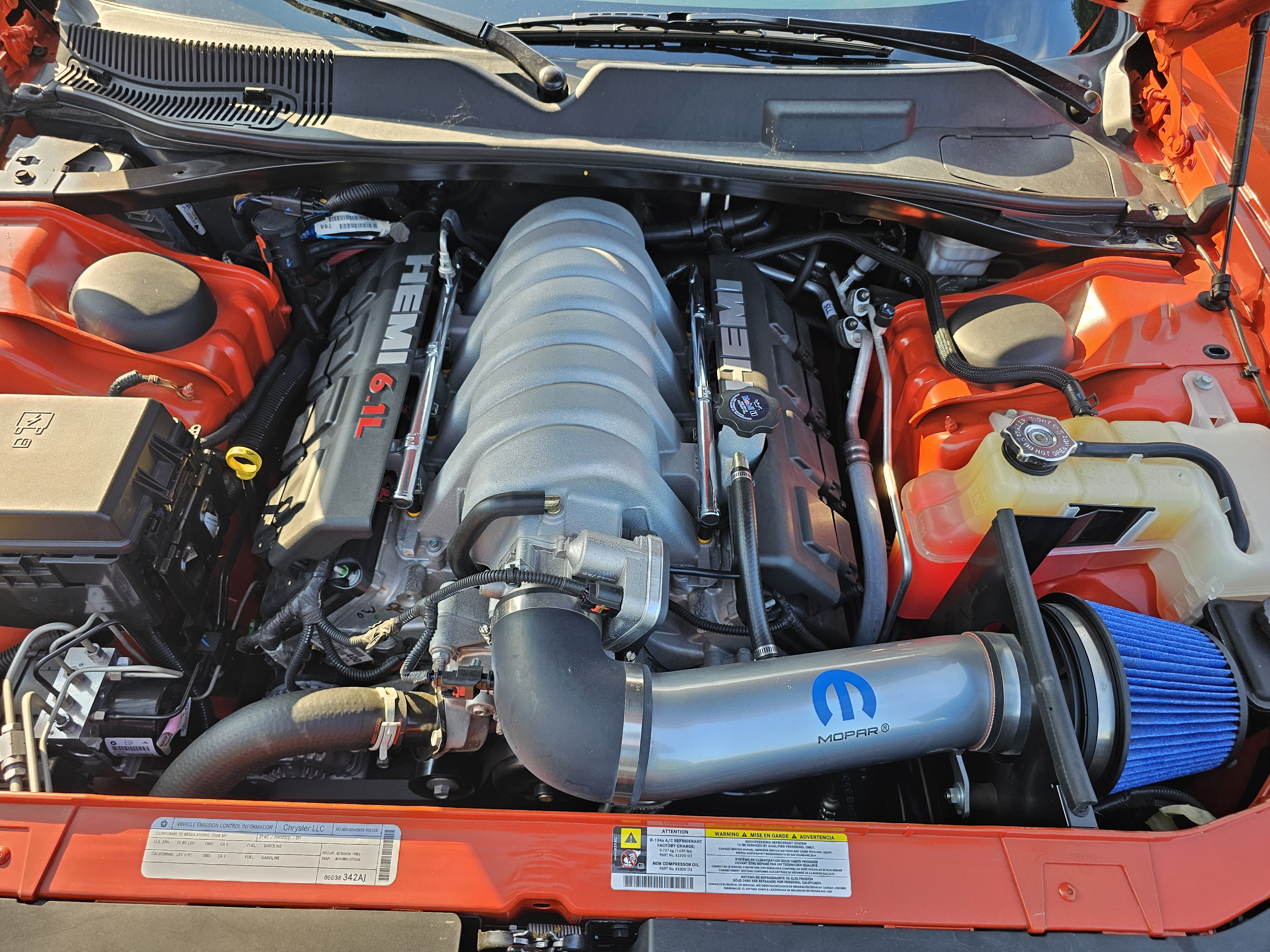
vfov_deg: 58.9
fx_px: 844
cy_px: 476
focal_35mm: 23
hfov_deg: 73.9
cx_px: 635
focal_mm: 6.3
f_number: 1.7
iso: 32
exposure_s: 1/180
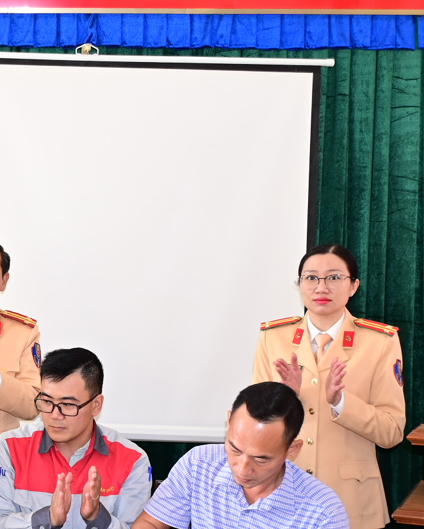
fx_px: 1051
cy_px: 333
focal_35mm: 67
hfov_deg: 21.3
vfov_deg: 28.2
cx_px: -74
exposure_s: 1/200
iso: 640
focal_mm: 20
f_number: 4
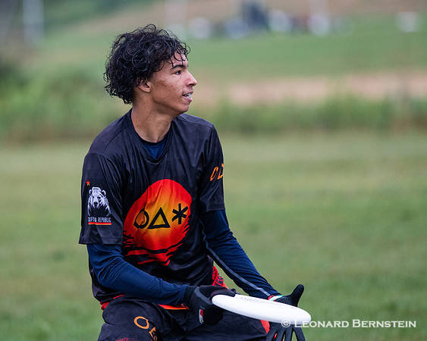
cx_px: 168
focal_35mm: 514
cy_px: 168
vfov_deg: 3.0
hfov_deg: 3.8
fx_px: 6492
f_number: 4
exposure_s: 1/2000
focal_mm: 300
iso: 1600
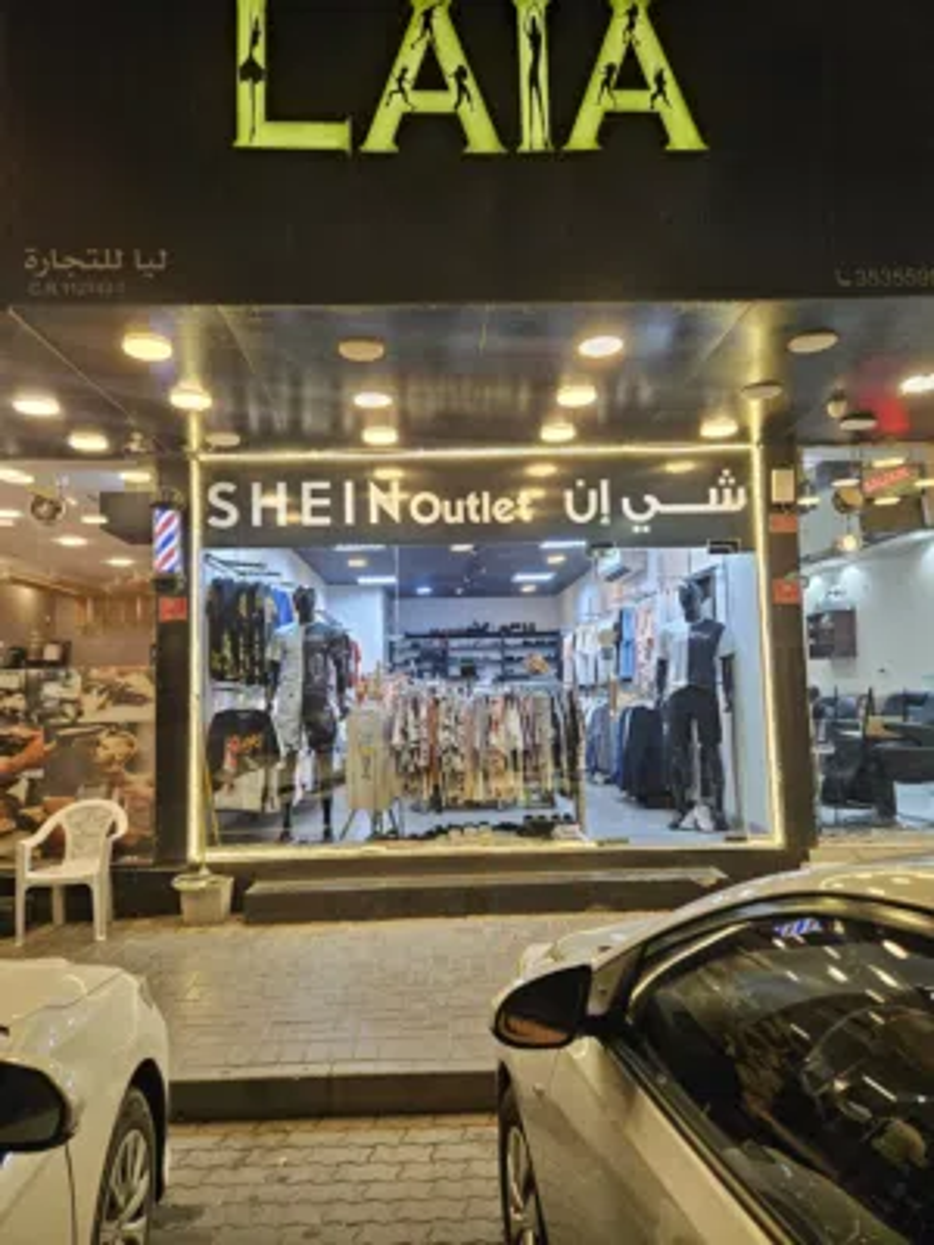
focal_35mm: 23
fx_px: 827
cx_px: 467
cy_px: 622
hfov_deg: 58.9
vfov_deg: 73.9
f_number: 1.8
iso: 100
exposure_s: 1/100
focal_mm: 5.4
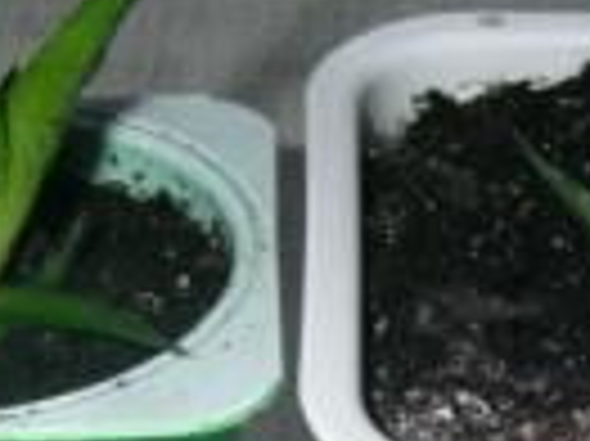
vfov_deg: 11.2
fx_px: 2214
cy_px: 540
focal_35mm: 130
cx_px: 513
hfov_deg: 15.0
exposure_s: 1/50
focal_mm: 6.3
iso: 250
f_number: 6.6
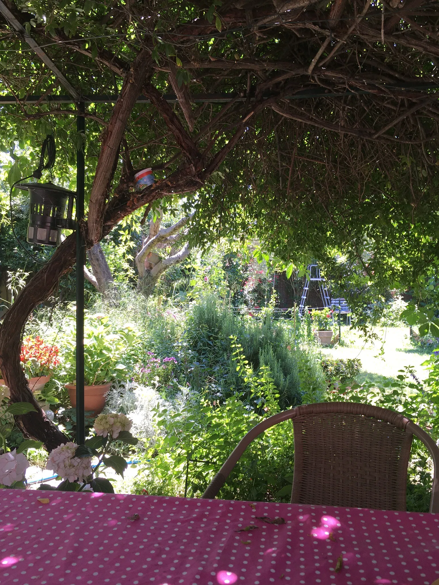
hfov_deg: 48.2
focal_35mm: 29
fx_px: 490
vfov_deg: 61.7
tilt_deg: +0.5
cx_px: 220
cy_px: 292
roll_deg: -1.6
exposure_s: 1/108
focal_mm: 4.15
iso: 25
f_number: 2.2
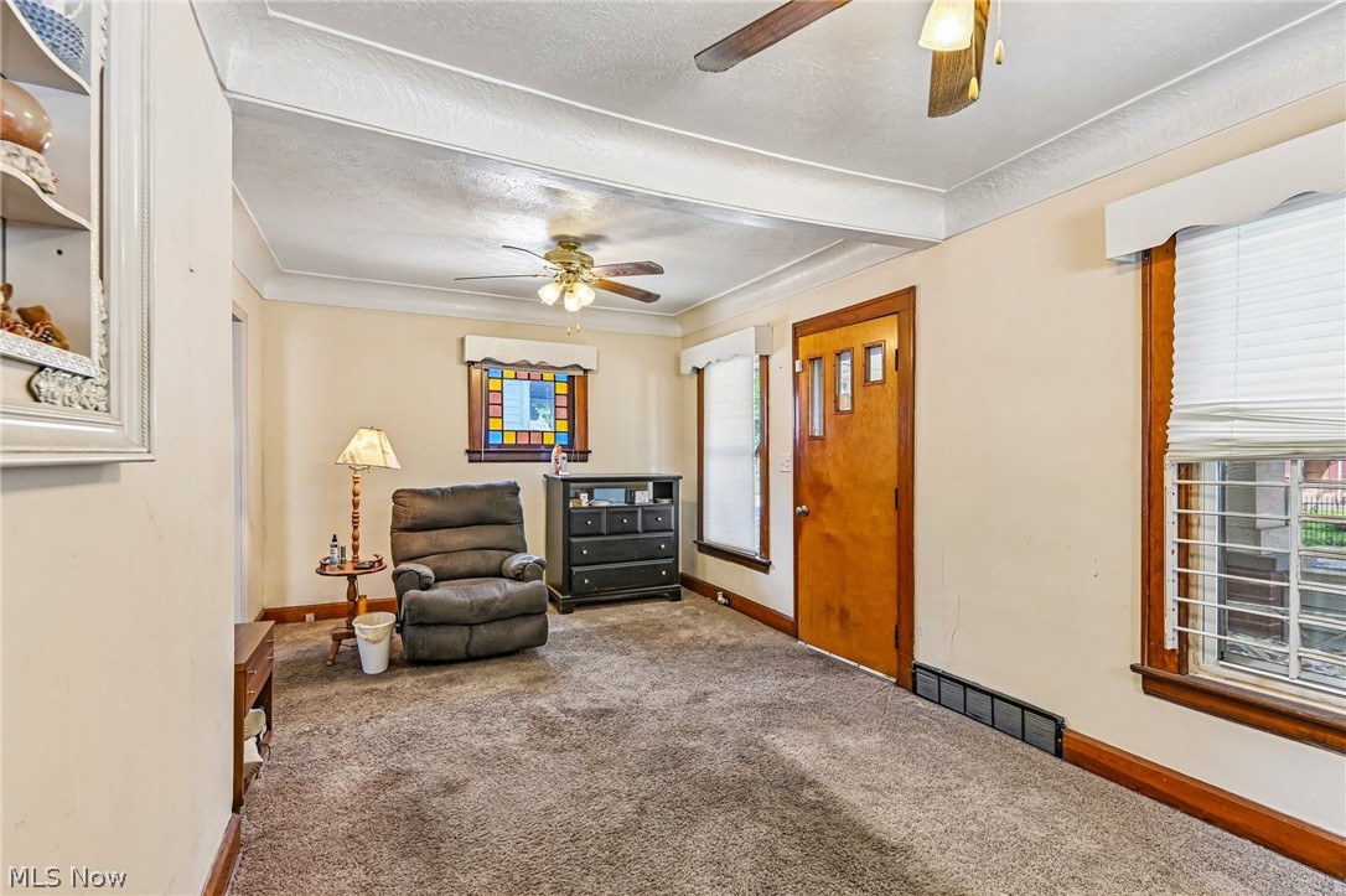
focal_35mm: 16
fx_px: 598
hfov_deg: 96.8
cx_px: 673
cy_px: 448
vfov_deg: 73.7
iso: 800
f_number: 7.1
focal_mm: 16
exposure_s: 1/40
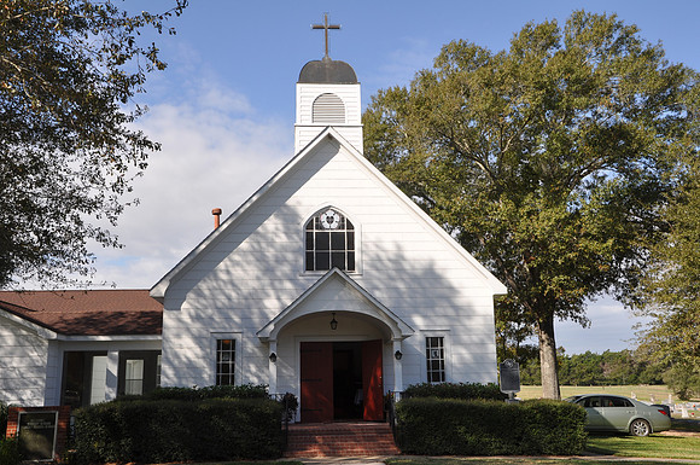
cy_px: 232
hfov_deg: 51.3
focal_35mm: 38
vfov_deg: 35.4
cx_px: 350
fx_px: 728
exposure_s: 1/125
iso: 200
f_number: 11
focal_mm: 25
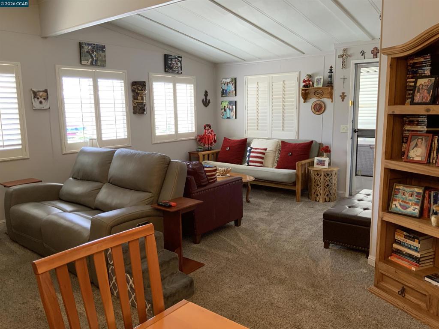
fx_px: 368
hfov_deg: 61.7
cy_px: 164
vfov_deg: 48.2
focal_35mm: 29
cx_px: 220
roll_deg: +1.3
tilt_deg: -10.0
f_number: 1.8
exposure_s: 1/60
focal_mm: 3
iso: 80
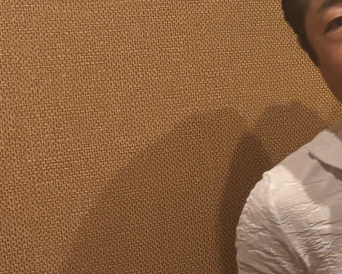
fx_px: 1184
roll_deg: +5.8
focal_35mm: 117
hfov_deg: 15.3
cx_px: 496
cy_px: 142
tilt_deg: -5.6
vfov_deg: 13.2
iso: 320
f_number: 1.6
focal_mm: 5.96
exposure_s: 1/60
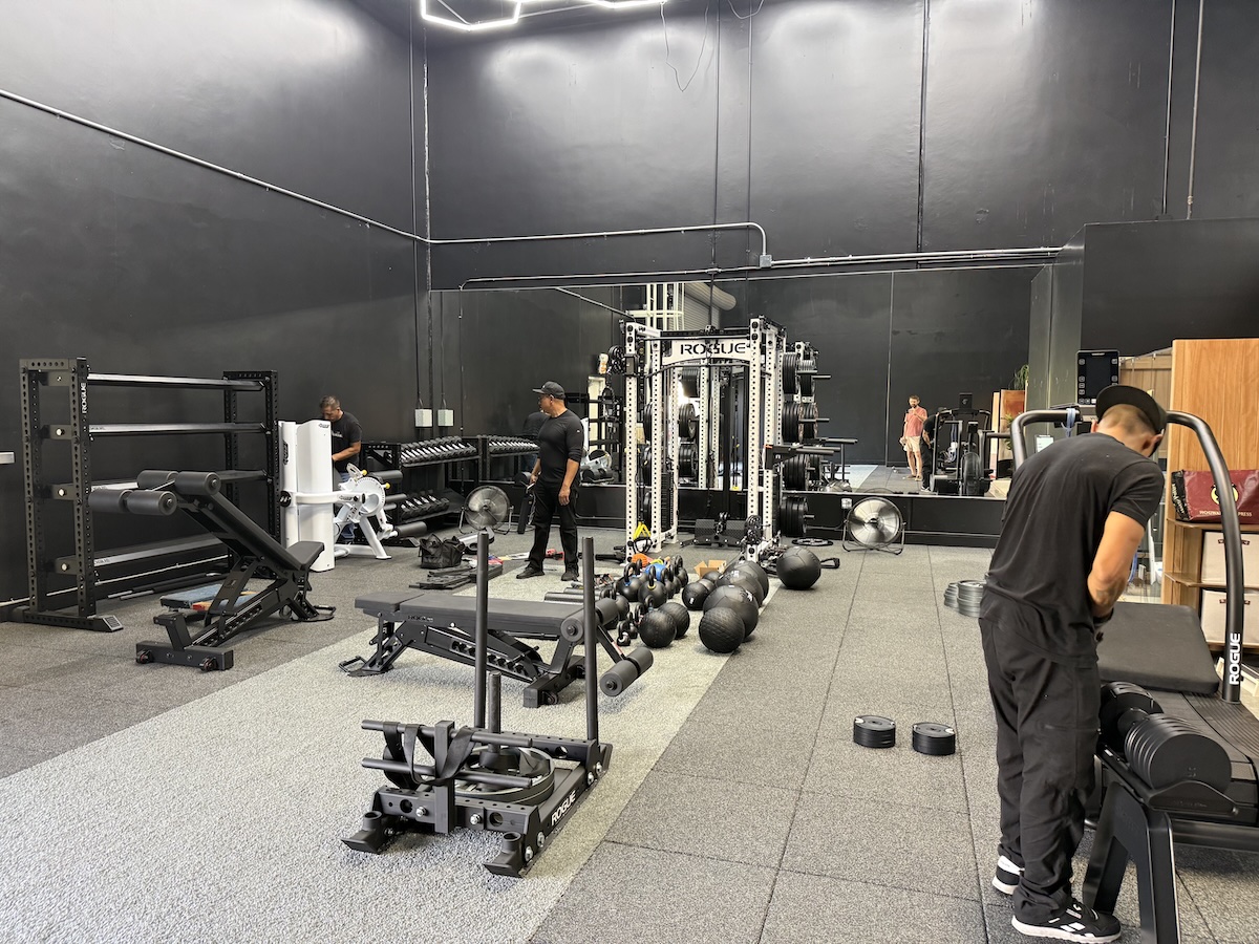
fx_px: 873
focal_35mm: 24
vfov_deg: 56.8
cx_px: 630
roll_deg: -0.3
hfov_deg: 71.6
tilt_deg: -4.1
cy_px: 472
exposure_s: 1/60
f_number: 1.78
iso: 250
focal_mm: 6.76
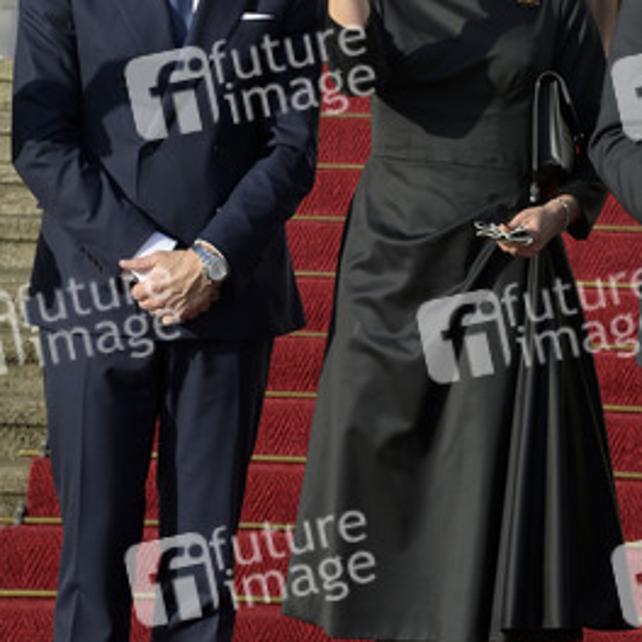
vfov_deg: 5.9
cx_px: 321
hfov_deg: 5.9
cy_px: 204
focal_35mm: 296
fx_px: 6211
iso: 400
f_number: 16
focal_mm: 230
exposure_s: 1/200
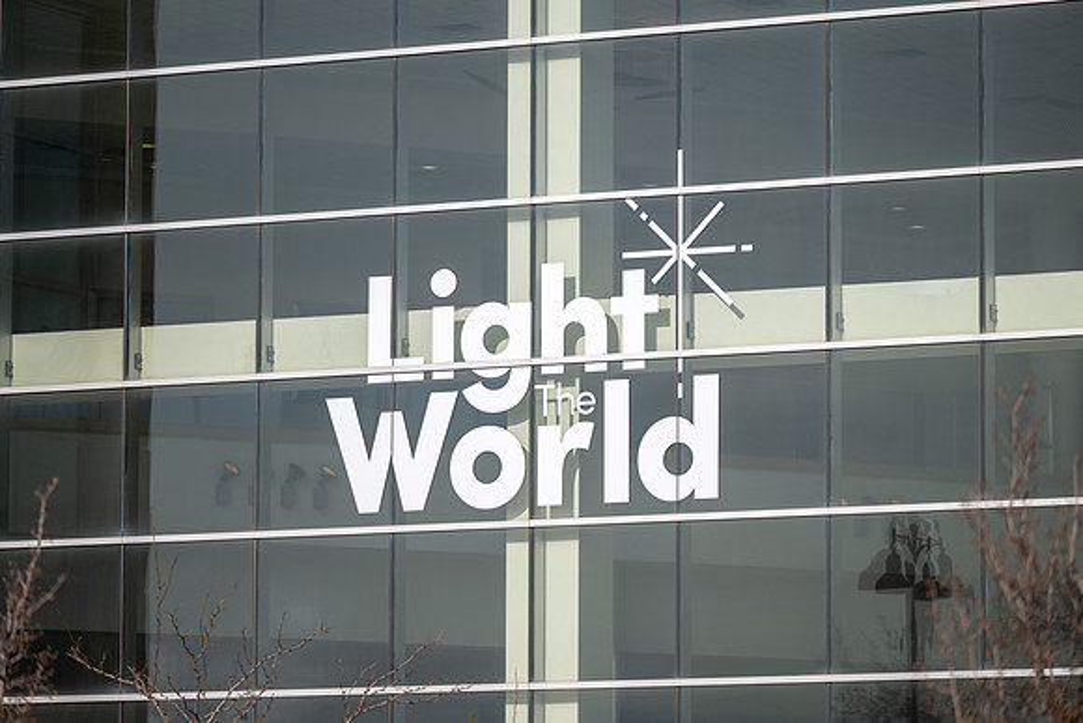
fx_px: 6018
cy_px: 362
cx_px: 542
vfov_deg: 6.9
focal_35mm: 200
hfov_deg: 10.3
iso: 200
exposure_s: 1/8000
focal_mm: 200
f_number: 2.8
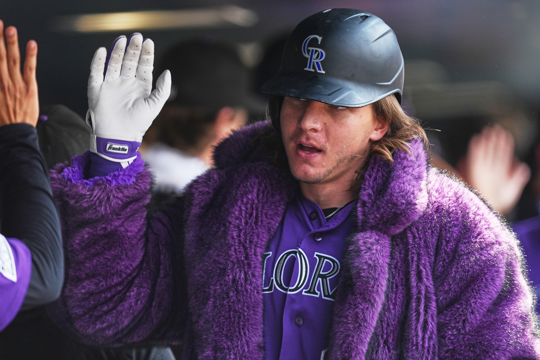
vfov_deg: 2.3
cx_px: 270
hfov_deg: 3.4
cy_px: 180
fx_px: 8999
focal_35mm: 600
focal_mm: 600
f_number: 4
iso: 400
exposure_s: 1/640
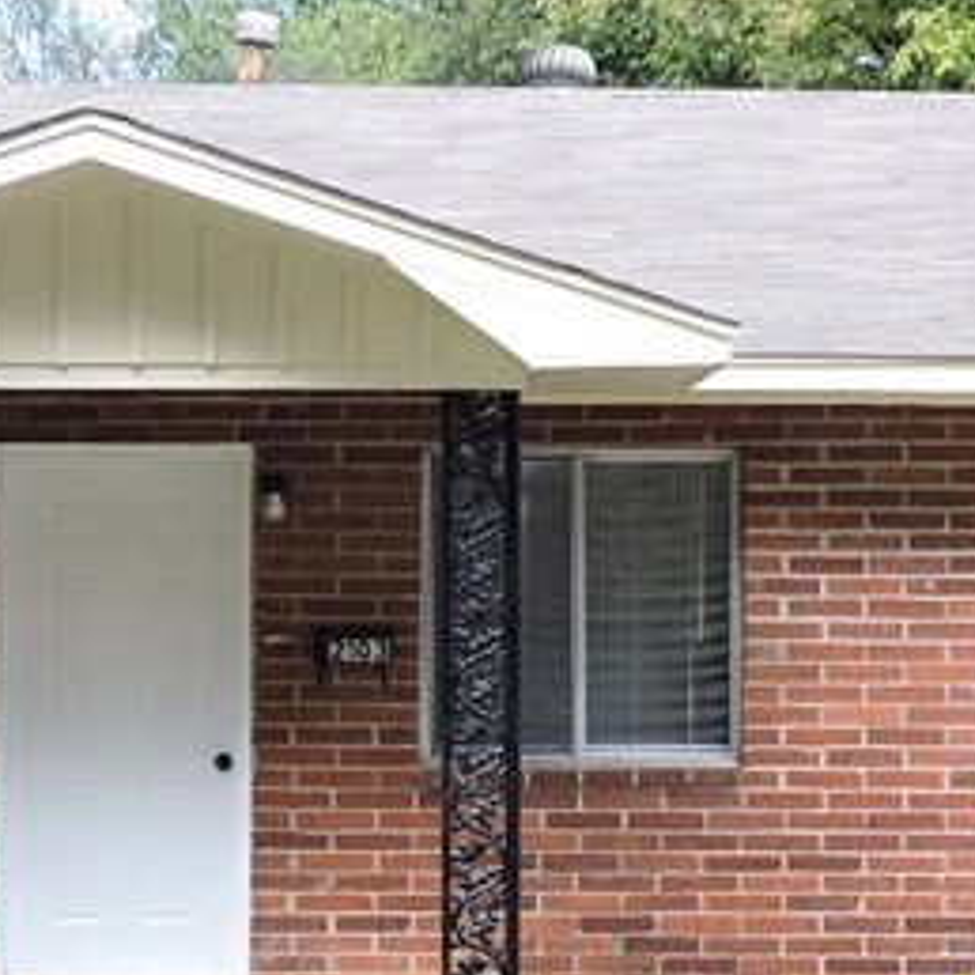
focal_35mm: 123
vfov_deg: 14.1
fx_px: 3920
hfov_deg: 14.2
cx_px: 461
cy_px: 714
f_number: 3.3
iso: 100
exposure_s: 1/100
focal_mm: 6.2
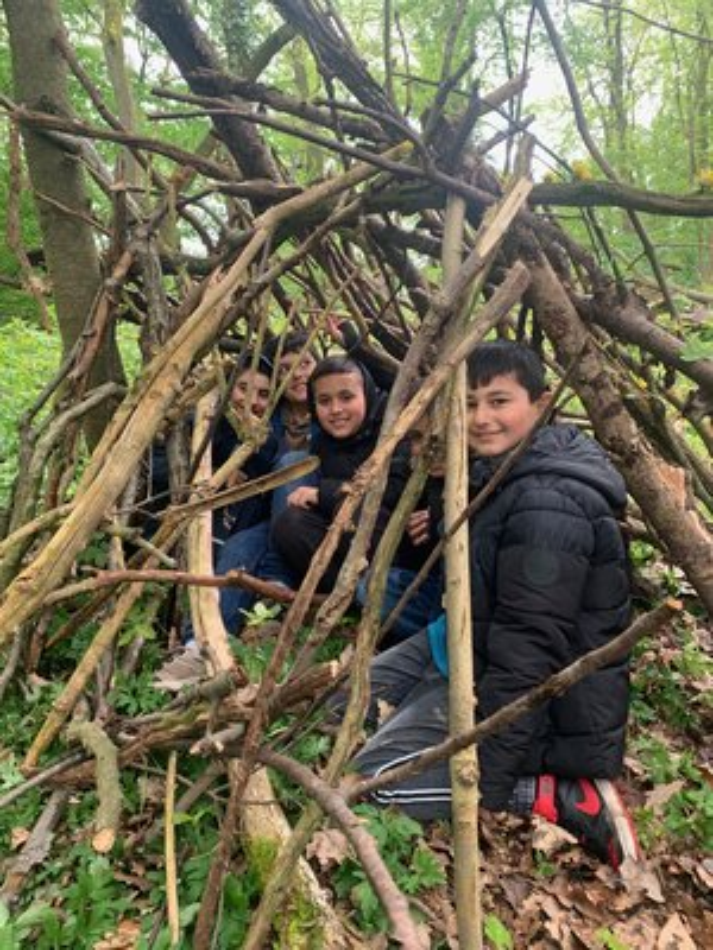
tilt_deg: -4.2
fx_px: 714
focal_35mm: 26
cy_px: 475
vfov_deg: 67.3
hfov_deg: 53.1
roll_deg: -0.9
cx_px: 356
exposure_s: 1/121
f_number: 1.8
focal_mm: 4.25
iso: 64
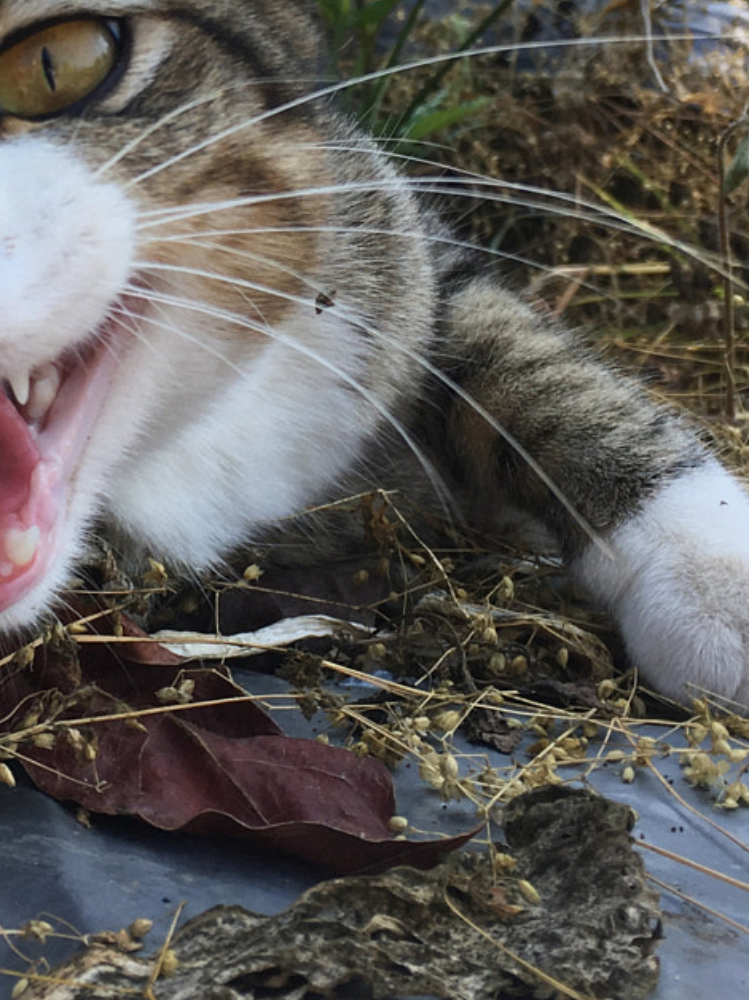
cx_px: 94
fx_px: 2136
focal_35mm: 74
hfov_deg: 19.6
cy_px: 110
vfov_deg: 25.6
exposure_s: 1/368
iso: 25
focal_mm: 4.15
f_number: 2.2
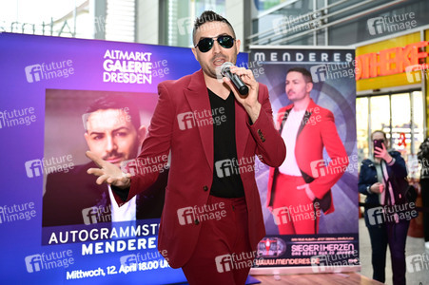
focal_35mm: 33
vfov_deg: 39.9
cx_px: 214
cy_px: 142
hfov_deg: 57.3
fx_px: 393
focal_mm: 33
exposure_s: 1/200
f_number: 2.8
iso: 640
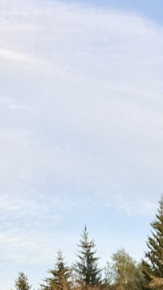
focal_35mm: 111
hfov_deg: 8.2
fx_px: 853
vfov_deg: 17.5
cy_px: 426
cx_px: 573
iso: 50
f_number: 1.8
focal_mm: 5.54
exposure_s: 1/644
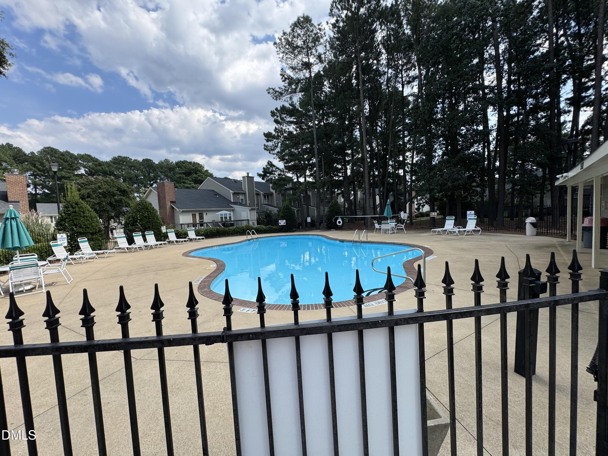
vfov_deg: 85.7
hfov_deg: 102.1
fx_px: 246
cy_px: 228
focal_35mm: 14
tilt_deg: -4.2
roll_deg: +2.4
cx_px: 304
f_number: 2.2
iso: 50
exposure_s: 1/1094
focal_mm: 2.22
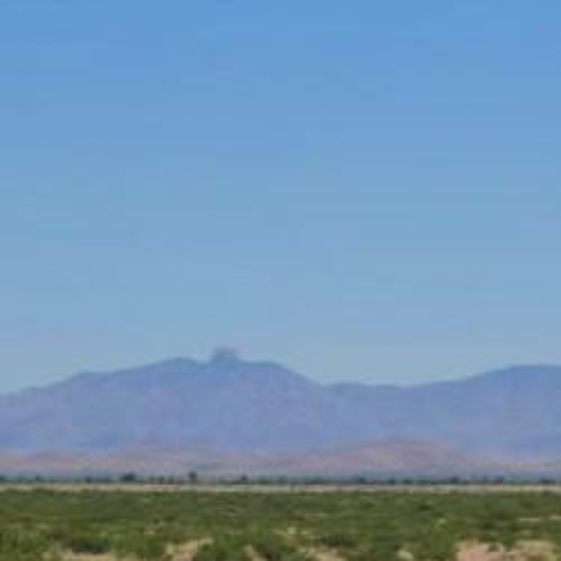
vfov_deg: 7.7
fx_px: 4180
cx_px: 654
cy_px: 405
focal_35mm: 228
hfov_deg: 7.6
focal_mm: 18.7
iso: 100
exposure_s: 1/1250
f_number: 4.2
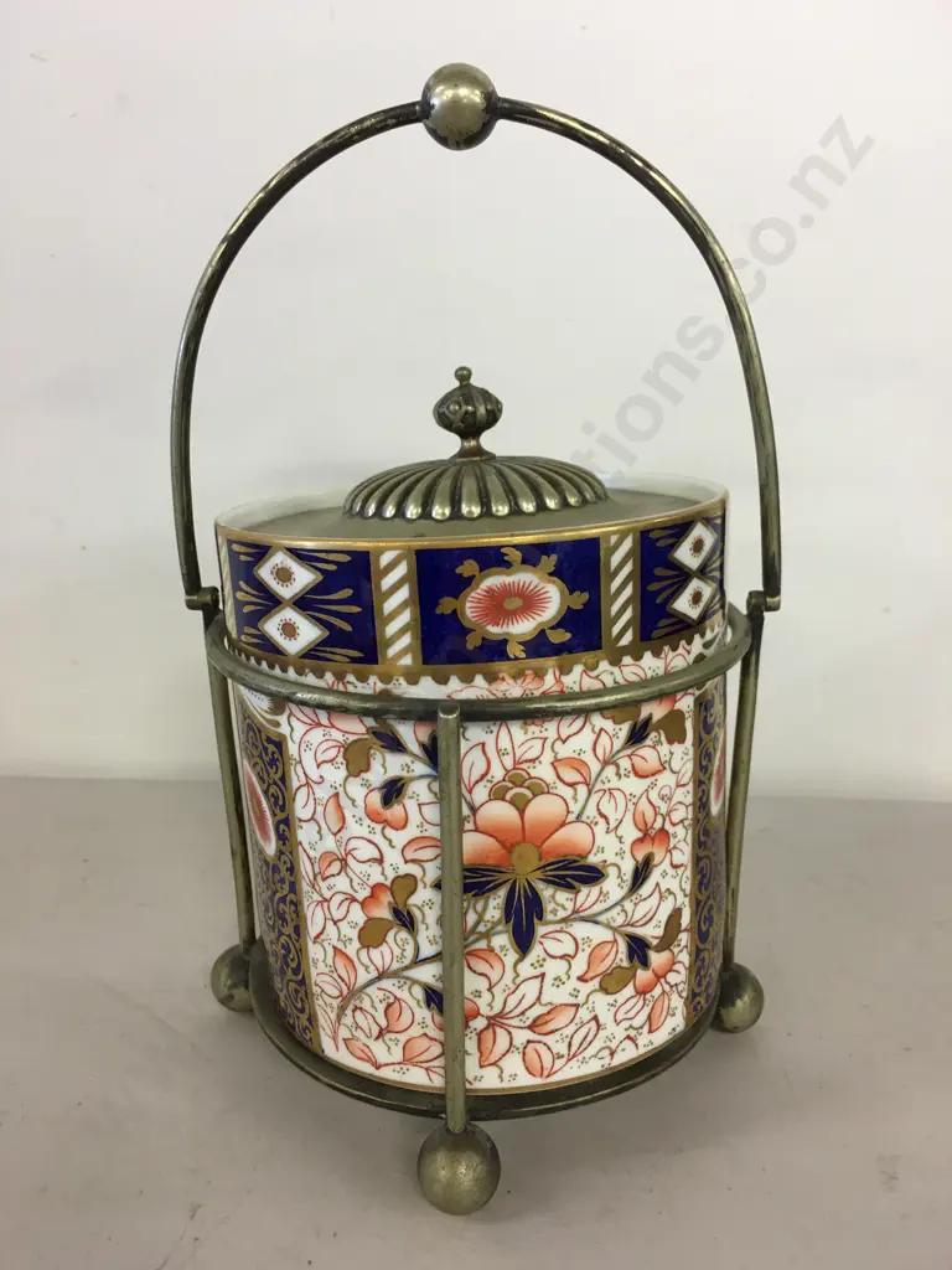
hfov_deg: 48.2
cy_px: 635
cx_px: 476
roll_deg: -1.1
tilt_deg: -14.9
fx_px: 1063
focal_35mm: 29
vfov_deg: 61.7
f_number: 2.2
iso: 32
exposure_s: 1/17
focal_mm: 4.15
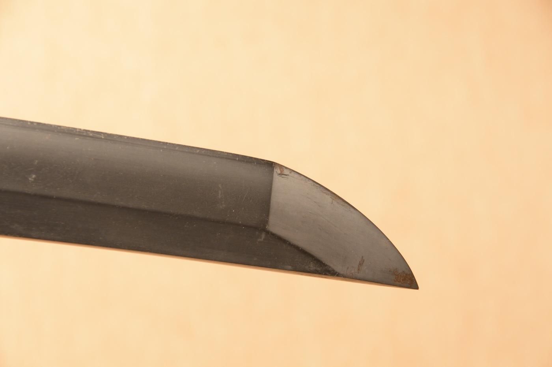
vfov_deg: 6.8
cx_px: 276
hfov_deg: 10.2
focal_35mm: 202
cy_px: 184
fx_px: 3102
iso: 400
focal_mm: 135
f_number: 11
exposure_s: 1/1.6
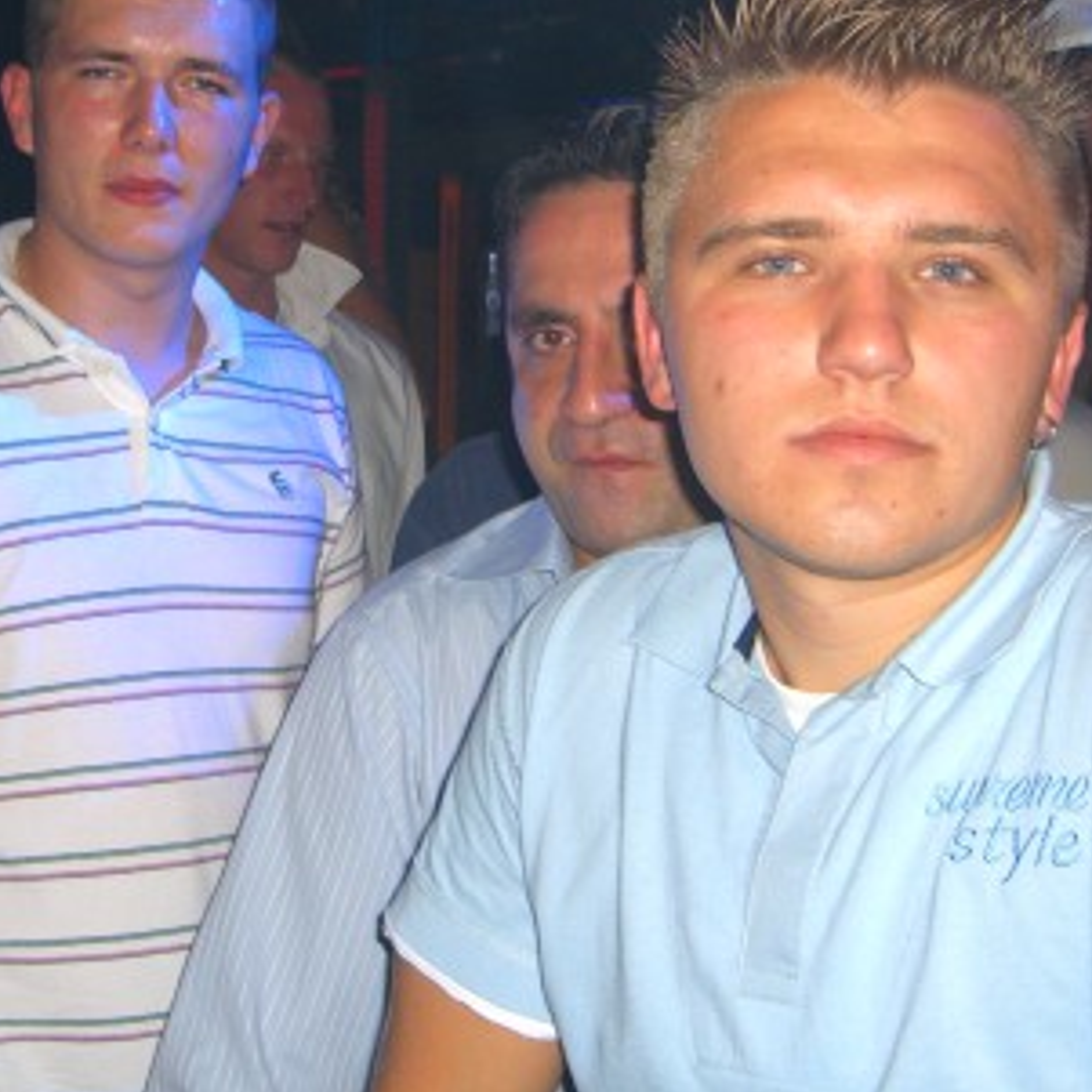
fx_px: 2391
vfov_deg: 25.5
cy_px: 290
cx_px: 446
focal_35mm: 67
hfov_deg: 25.7
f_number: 2.8
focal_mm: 7.9
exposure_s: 1/60
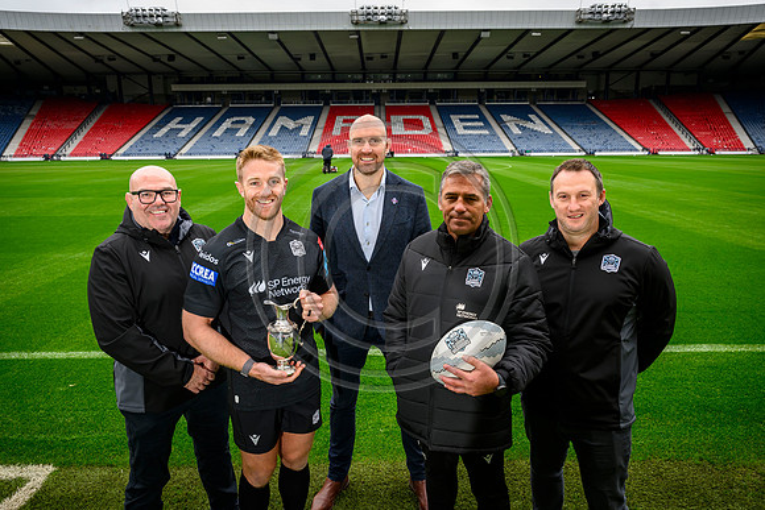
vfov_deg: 53.2
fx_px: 510
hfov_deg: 73.7
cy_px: 255
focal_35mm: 24
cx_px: 382
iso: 800
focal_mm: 24
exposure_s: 1/160
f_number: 5
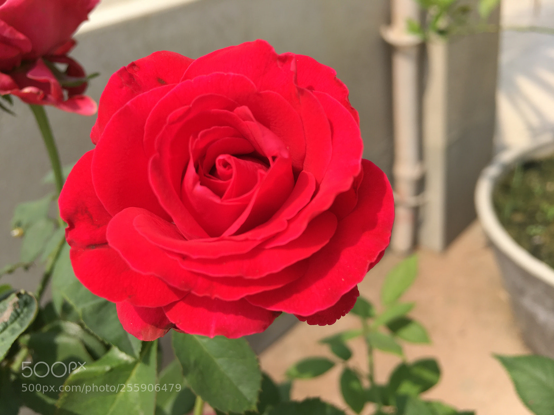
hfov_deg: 61.7
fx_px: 464
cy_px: 208
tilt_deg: -31.6
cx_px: 277
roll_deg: +11.4
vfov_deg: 48.2
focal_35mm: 29
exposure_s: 1/668
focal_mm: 4.15
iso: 25
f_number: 2.2
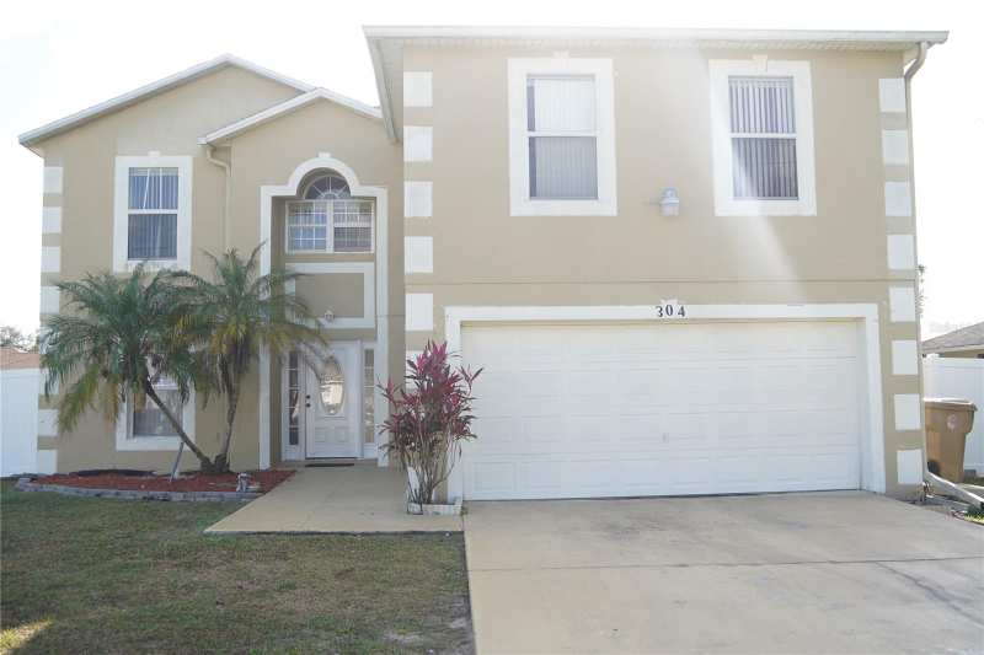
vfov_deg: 42.3
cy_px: 328
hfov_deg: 60.3
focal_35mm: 31
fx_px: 847
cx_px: 492
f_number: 4.5
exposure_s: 1/200
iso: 100
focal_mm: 21
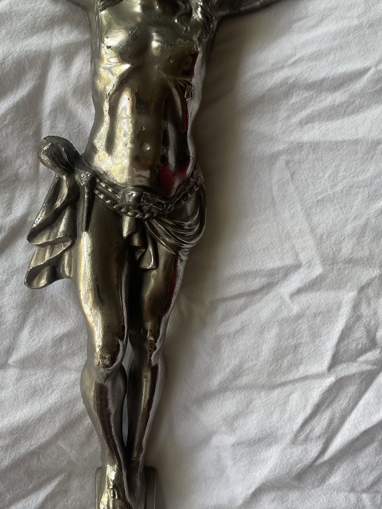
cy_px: 207
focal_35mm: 41
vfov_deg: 45.5
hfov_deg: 35.1
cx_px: 175
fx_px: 603
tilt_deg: -77.9
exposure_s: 1/121
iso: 64
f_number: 1.6
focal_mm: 4.2
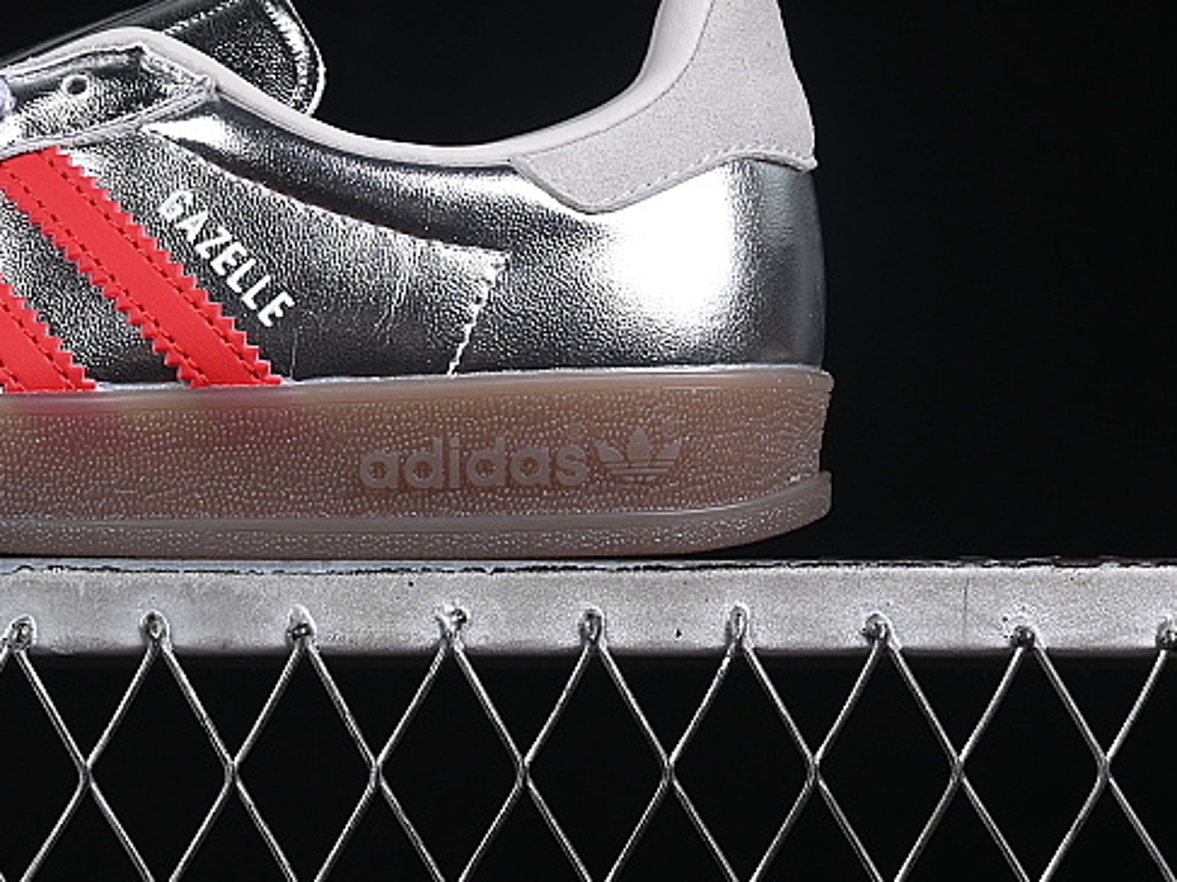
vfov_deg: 9.2
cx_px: 75
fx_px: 5439
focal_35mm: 160
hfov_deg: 12.2
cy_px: 17
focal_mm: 50
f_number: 8
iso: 160
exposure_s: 1/80
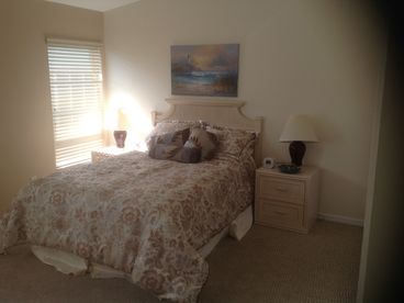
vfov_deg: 40.7
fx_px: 408
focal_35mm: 35
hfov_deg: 52.6
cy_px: 152
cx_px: 202
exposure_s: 1/194
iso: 50
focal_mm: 4.28
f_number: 2.4
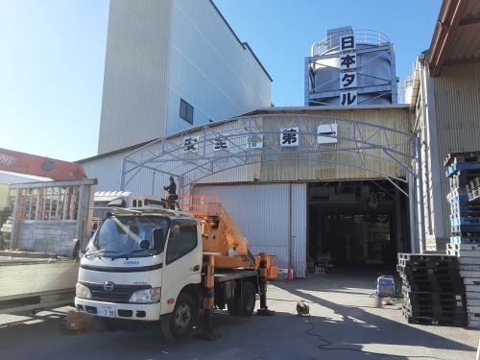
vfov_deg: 51.4
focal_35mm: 27
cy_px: 180
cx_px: 240
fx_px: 374
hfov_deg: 65.3
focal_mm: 2.91
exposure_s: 1/1002
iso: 40
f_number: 1.9
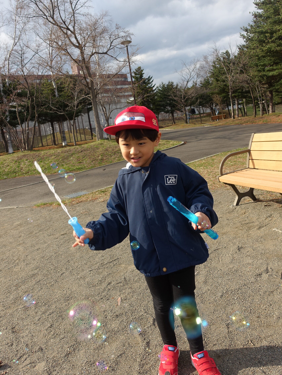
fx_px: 282
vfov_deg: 67.1
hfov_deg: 53.1
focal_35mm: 26
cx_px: 141
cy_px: 167
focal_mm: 8.8
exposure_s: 1/800
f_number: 3.5
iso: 125
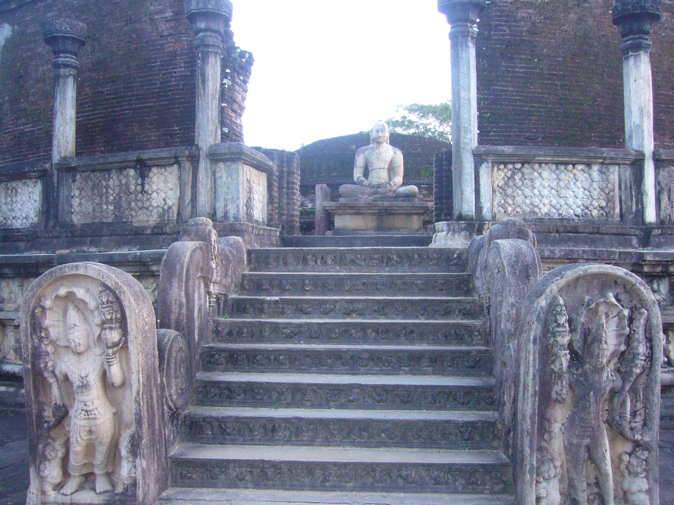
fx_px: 681
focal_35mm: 35
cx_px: 337
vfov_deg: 40.7
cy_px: 252
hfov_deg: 52.6
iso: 160
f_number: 2.8
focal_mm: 5.8
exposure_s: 1/30
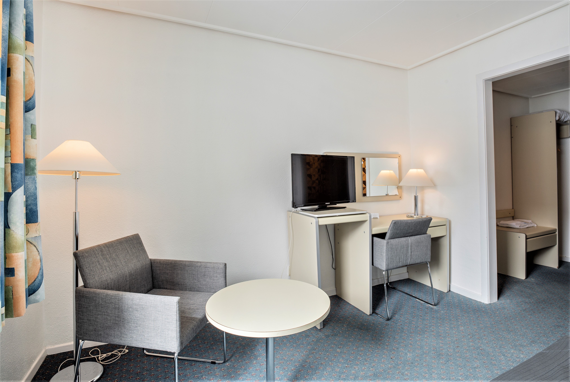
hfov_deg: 93.2
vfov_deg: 70.6
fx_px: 270
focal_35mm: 17
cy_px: 191
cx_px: 285
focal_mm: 17
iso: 200
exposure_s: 1/8
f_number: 10
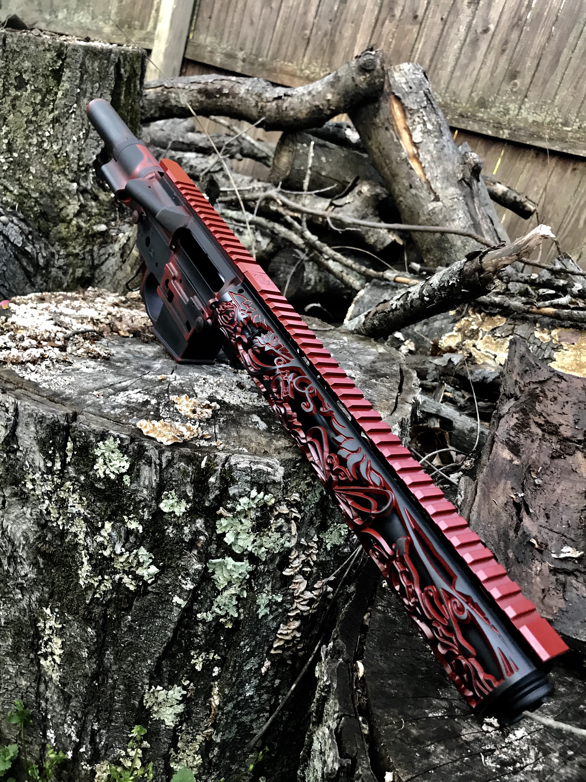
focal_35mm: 28
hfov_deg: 49.7
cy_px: 391
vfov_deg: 63.4
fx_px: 632
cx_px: 293
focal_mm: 3.99
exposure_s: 1/30
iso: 32
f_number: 1.8
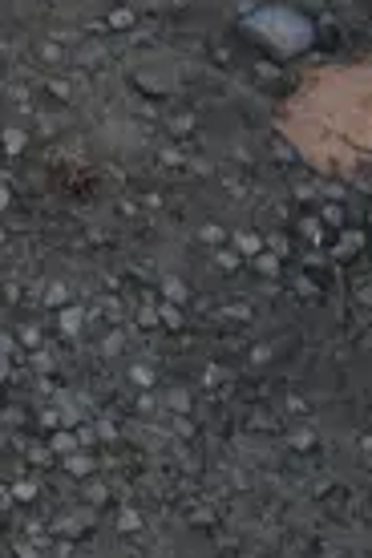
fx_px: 4789
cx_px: -1037
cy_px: 162
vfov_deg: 6.7
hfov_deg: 4.2
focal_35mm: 309
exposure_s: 1/125
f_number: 4.5
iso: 200
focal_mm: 20
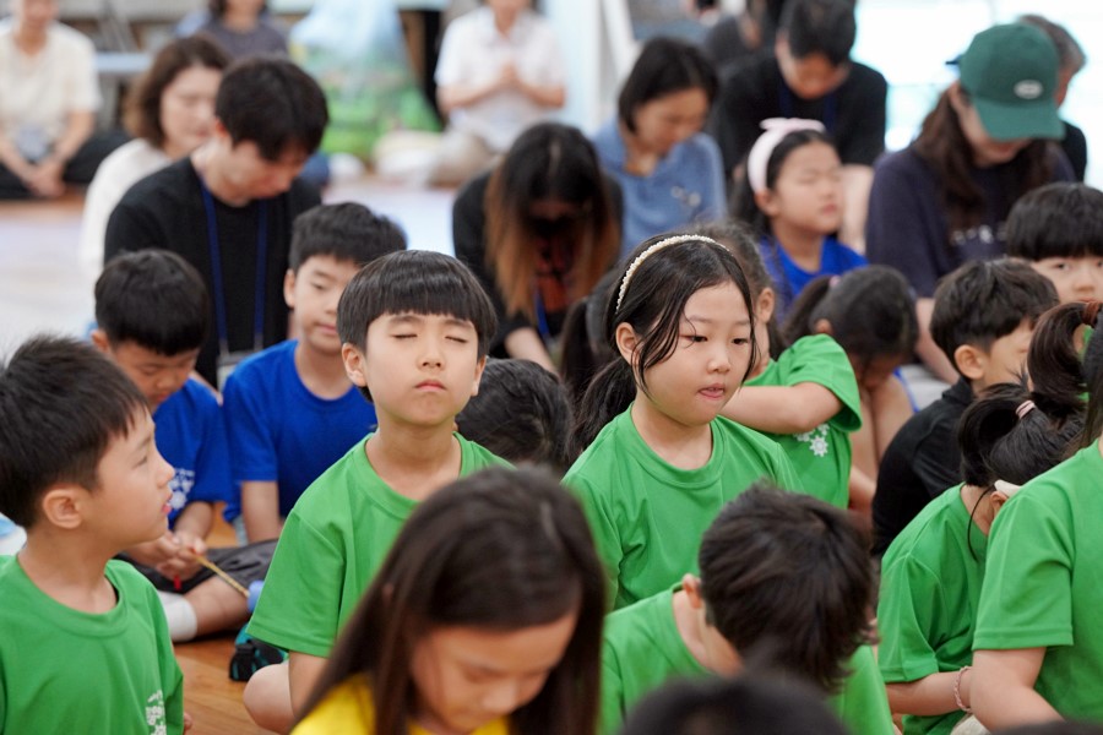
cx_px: 552
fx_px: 3830
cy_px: 368
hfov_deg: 16.4
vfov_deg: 11.0
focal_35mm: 125
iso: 3200
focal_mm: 125
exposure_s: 1/160
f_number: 4
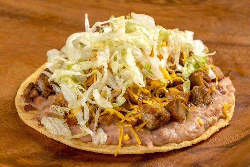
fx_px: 1112
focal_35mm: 160
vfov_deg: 8.6
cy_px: 84
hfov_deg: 12.8
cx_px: 125
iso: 100
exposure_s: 1/160
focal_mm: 160
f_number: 8
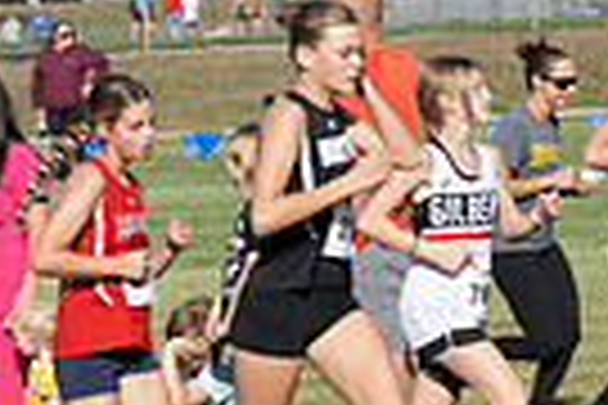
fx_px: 9052
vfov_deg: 2.6
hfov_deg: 3.8
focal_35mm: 536
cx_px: -653
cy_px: 385
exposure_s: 1/1000
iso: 320
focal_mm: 125
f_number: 7.1
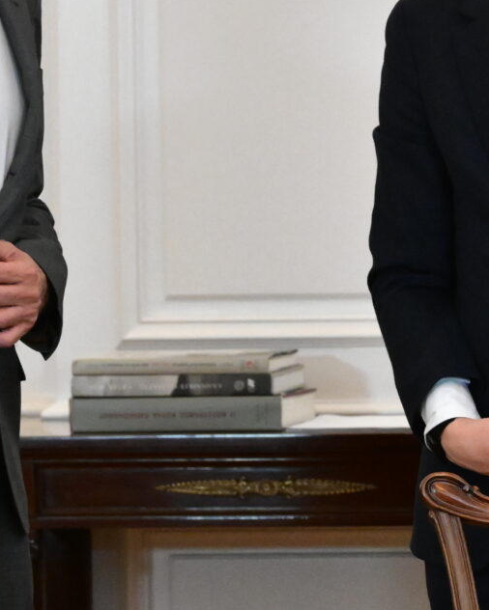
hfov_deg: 3.9
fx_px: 7215
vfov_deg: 4.8
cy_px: 91
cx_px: 759
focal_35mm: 399
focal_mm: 105
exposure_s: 1/400
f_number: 6.3
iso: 8000
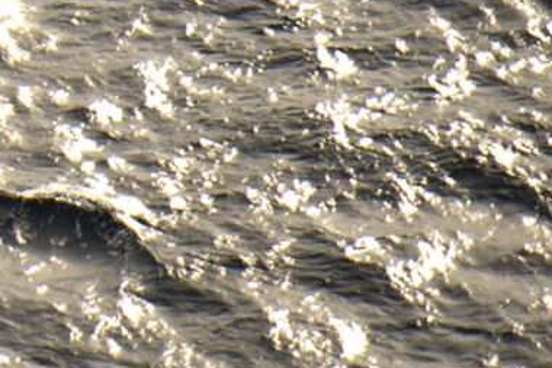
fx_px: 20629
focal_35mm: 1346
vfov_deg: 1.0
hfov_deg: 1.5
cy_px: -713
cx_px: -662
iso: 50
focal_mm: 200
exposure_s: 1/800
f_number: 2.8
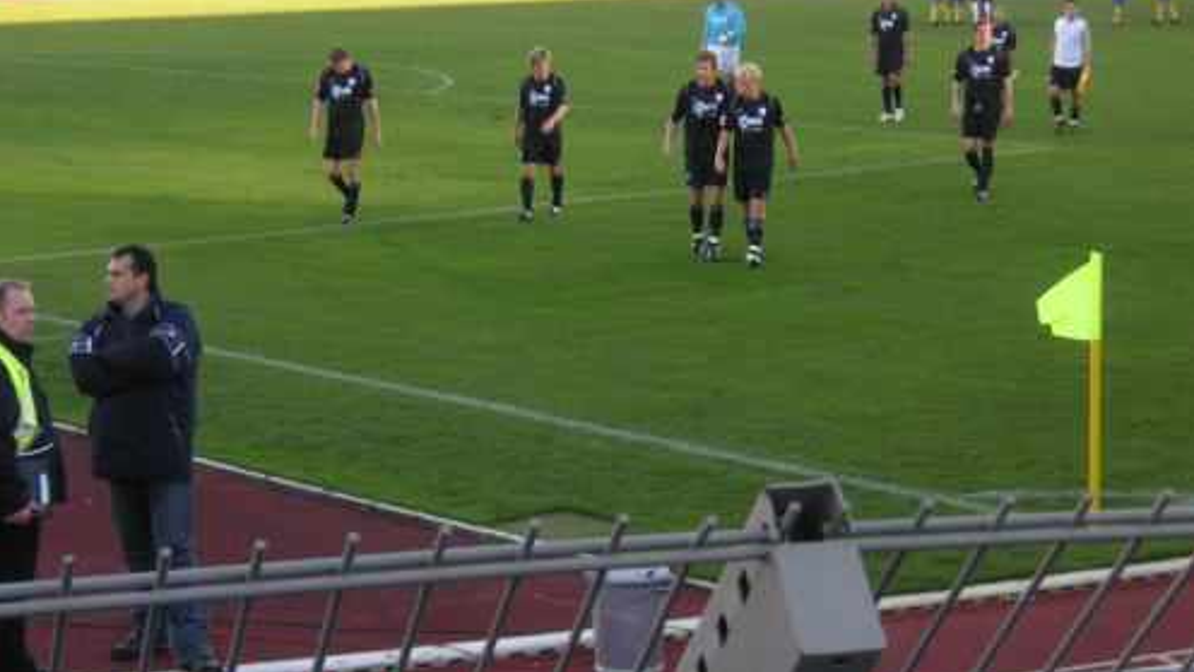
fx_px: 2849
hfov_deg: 23.7
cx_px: 597
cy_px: 232
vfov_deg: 13.4
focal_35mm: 90
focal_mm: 13.6
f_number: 4.6
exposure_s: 1/90
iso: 50
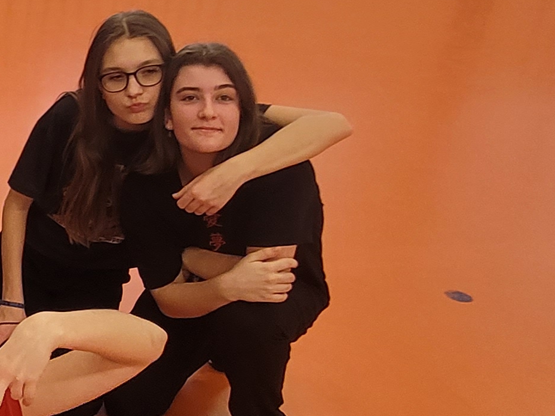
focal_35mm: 56
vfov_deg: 26.1
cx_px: -280
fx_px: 898
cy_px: 209
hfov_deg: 25.6
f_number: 2.2
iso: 125
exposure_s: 1/50
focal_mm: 1.74
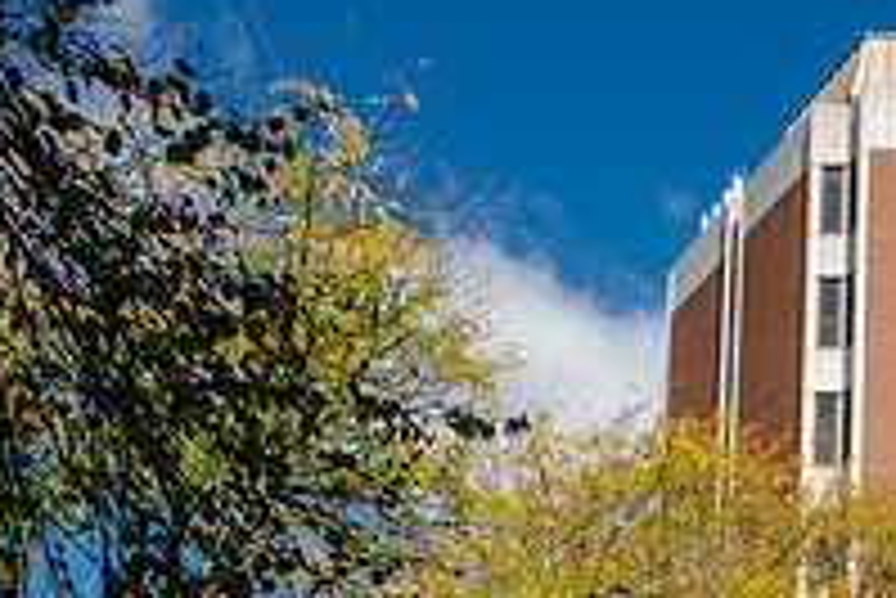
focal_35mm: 70
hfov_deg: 26.9
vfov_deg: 18.0
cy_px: 821
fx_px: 1743
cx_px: 932
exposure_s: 1/10
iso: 31
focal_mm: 24
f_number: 18
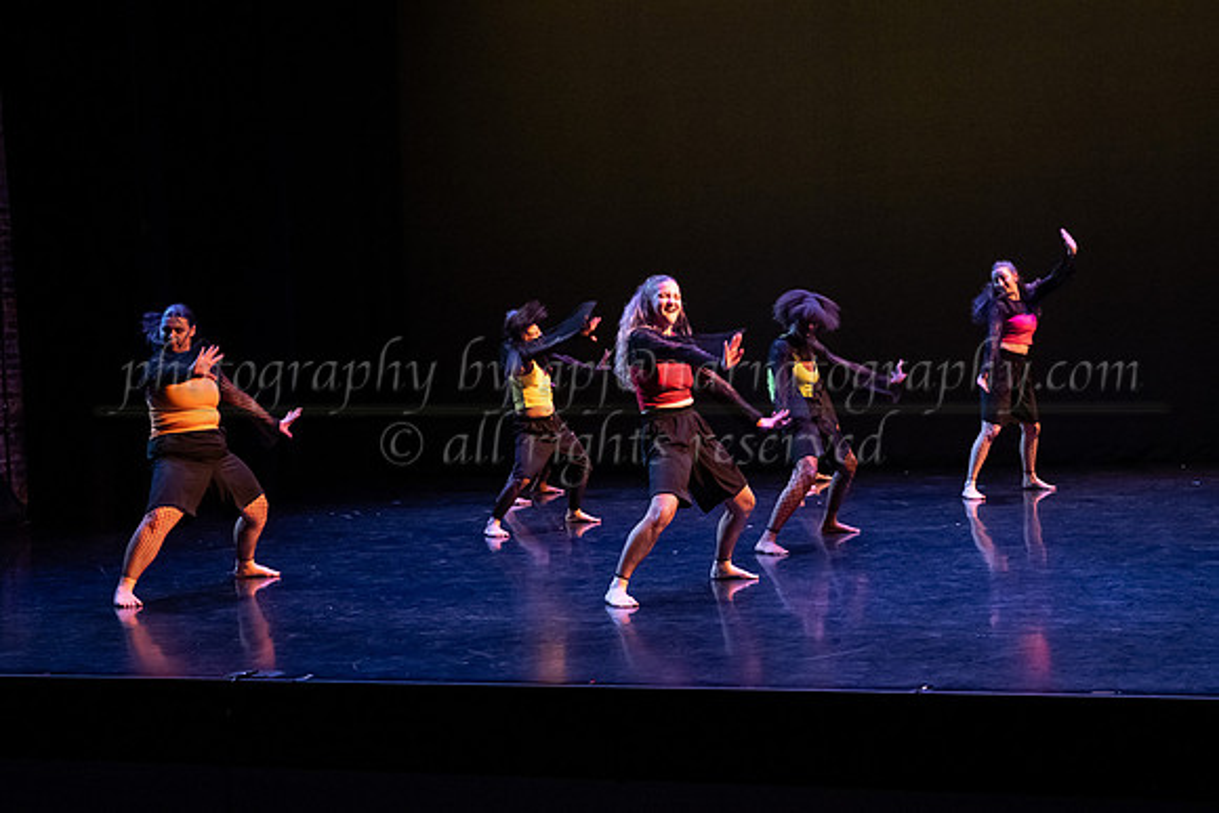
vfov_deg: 24.4
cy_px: 348
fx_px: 1881
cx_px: 699
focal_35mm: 56
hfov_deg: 35.8
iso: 4000
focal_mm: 48
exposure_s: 1/400
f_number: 4
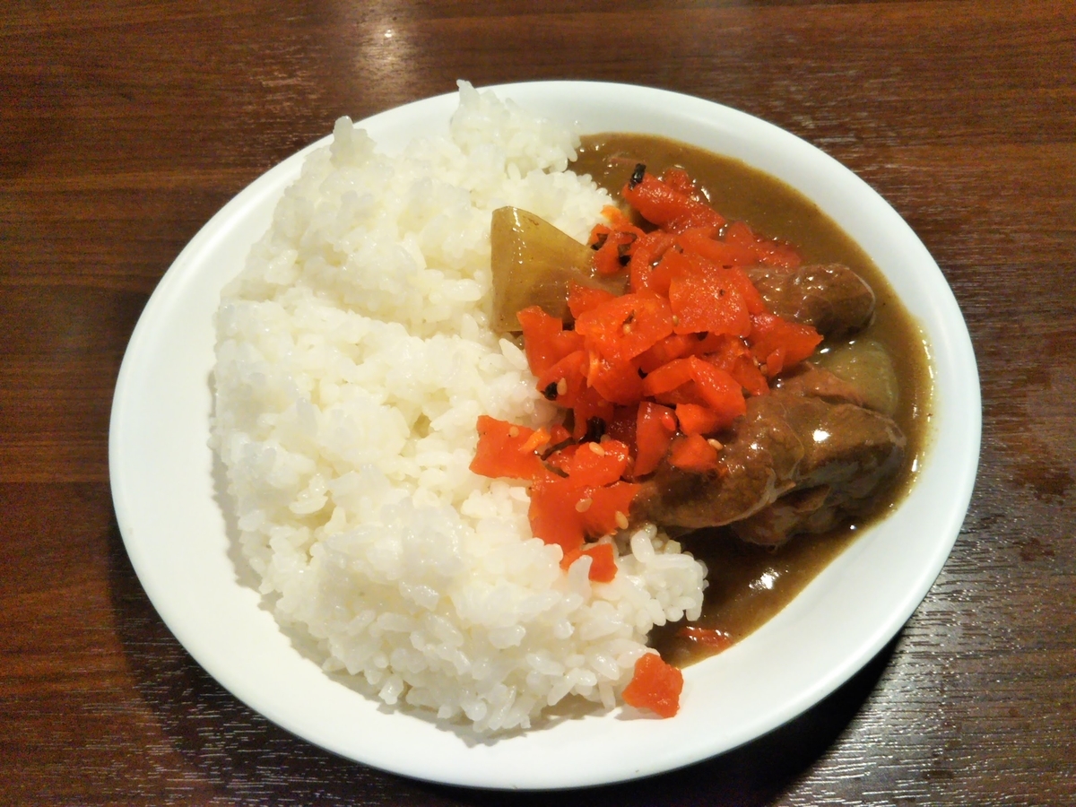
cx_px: 538
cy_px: 404
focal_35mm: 30
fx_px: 933
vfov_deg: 46.8
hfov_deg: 60.0
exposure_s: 1/28
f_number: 2.2
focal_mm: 4
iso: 223
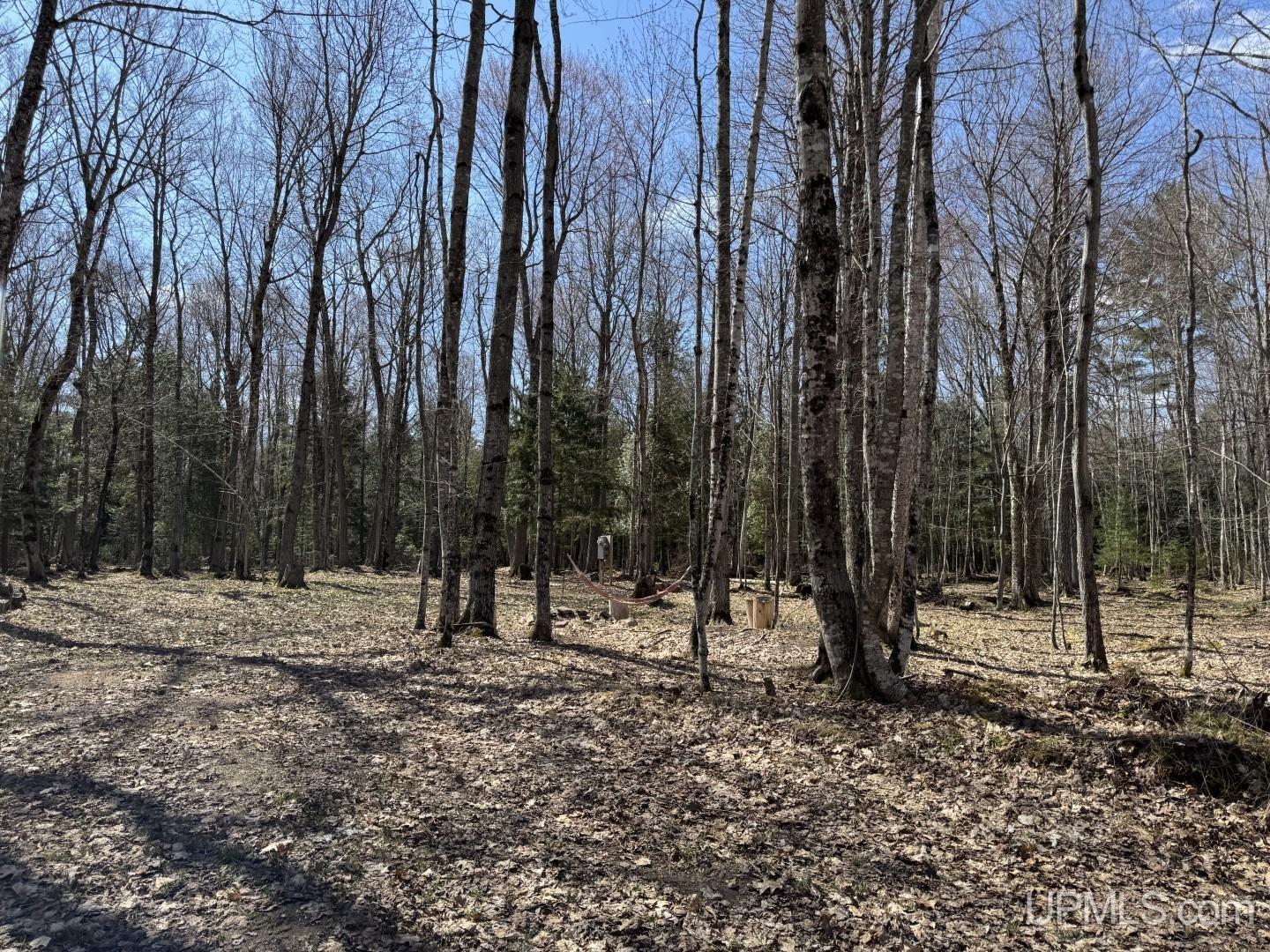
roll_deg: -1.4
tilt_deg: +5.1
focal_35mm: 24
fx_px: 881
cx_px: 635
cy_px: 476
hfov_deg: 71.6
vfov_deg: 56.8
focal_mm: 6.76
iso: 80
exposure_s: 1/2252
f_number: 1.78
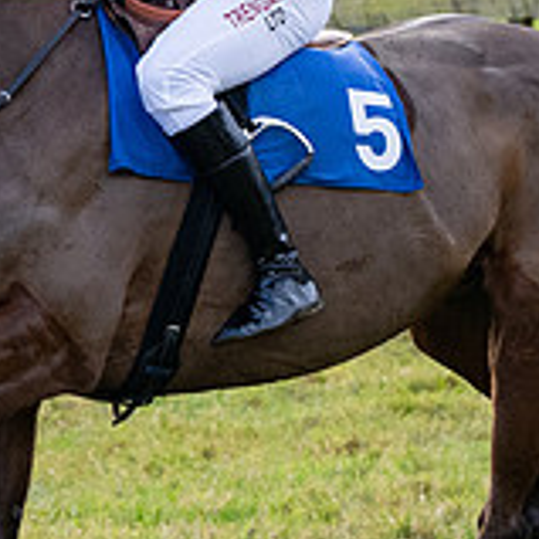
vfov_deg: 3.2
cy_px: 175
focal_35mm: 540
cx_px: 215
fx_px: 9513
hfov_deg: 3.2
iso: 800
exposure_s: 1/1000
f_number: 5
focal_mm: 86
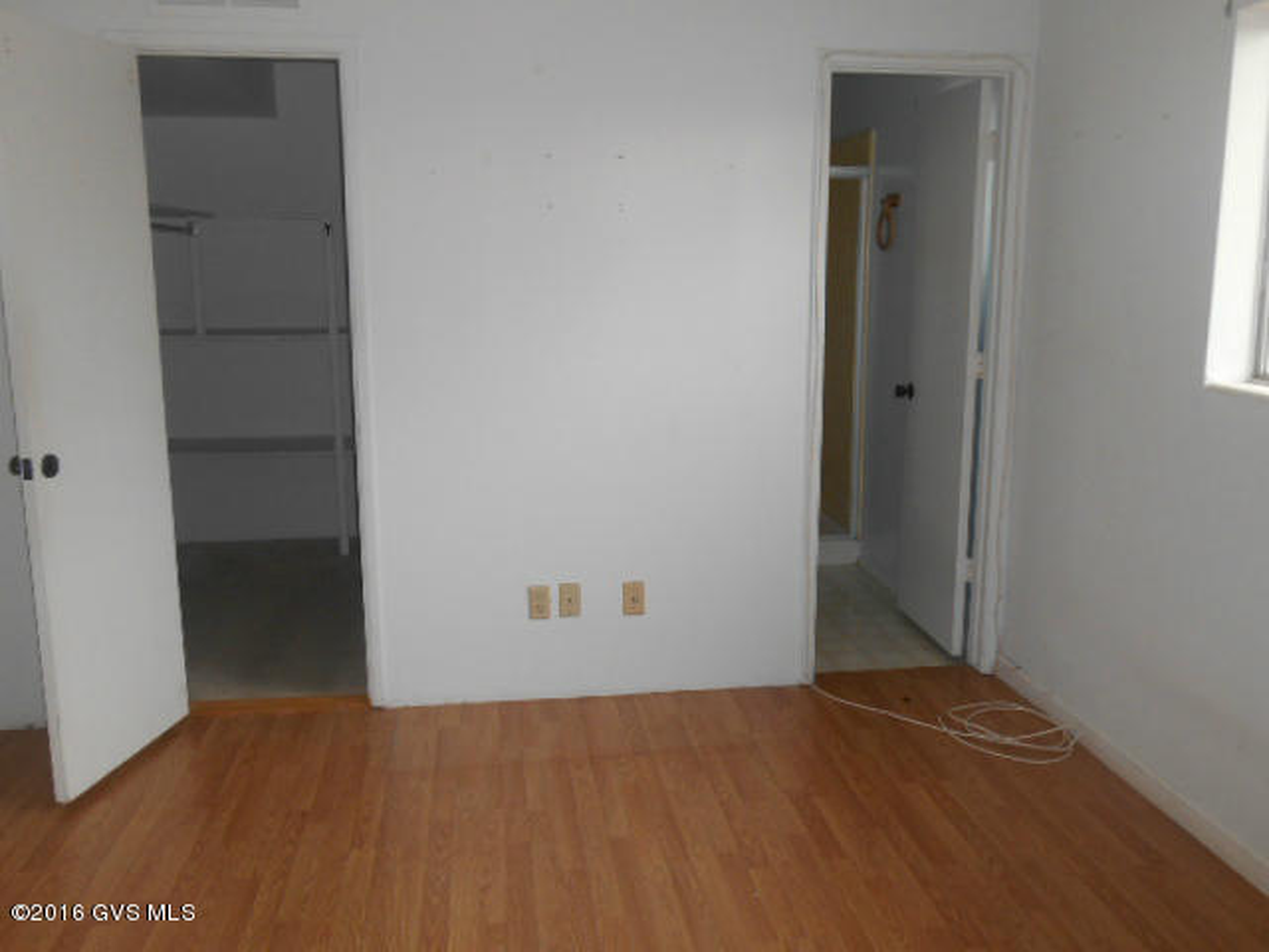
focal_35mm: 31
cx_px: 634
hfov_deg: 58.4
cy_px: 476
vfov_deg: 45.4
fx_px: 1136
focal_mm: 5.5
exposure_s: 1/25
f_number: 3.6
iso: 200
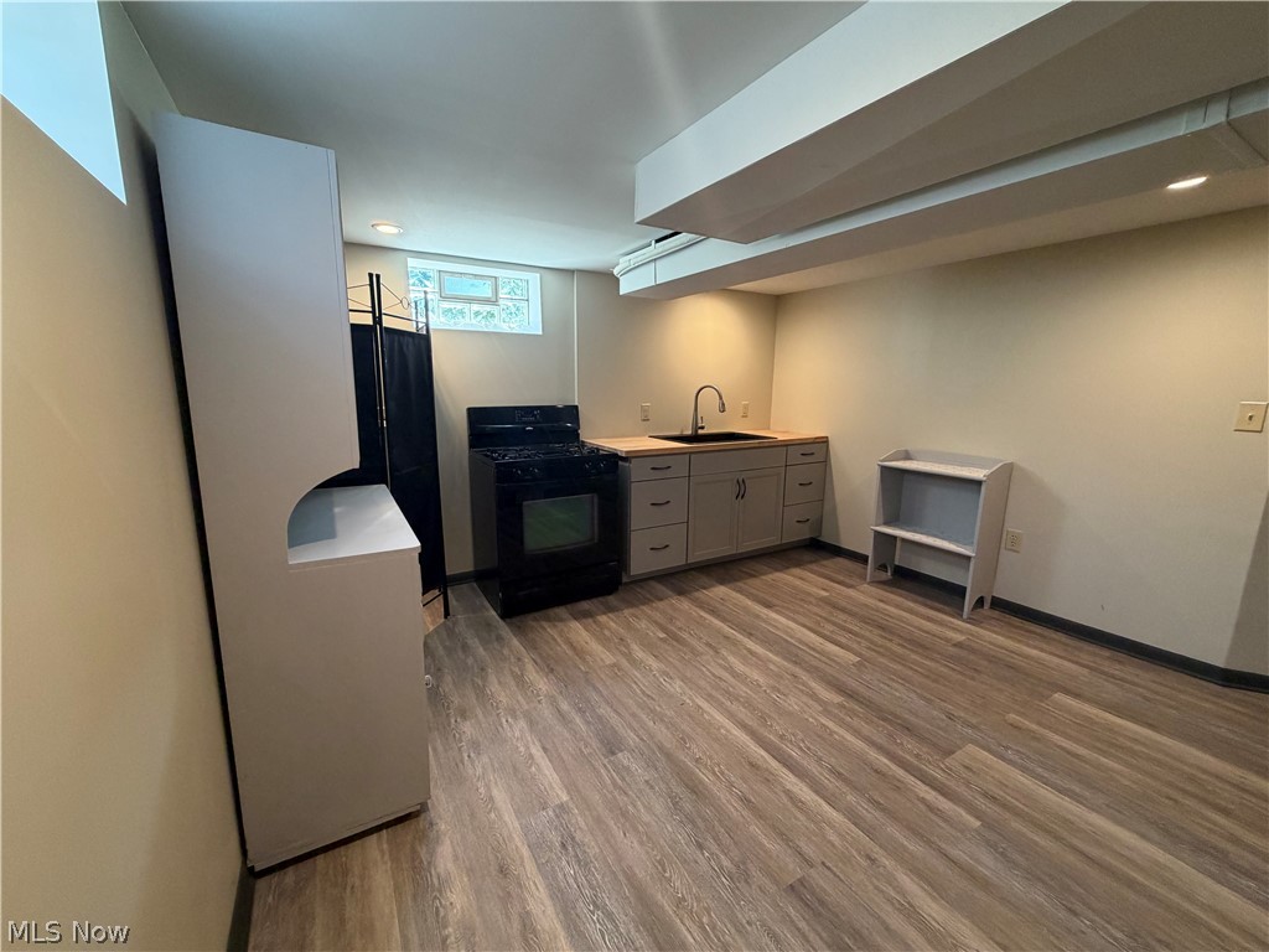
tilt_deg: -11.3
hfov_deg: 102.1
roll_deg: -0.1
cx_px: 634
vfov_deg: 85.7
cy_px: 476
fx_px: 513
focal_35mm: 14
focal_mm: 2.22
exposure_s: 1/60
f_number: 2.2
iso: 200
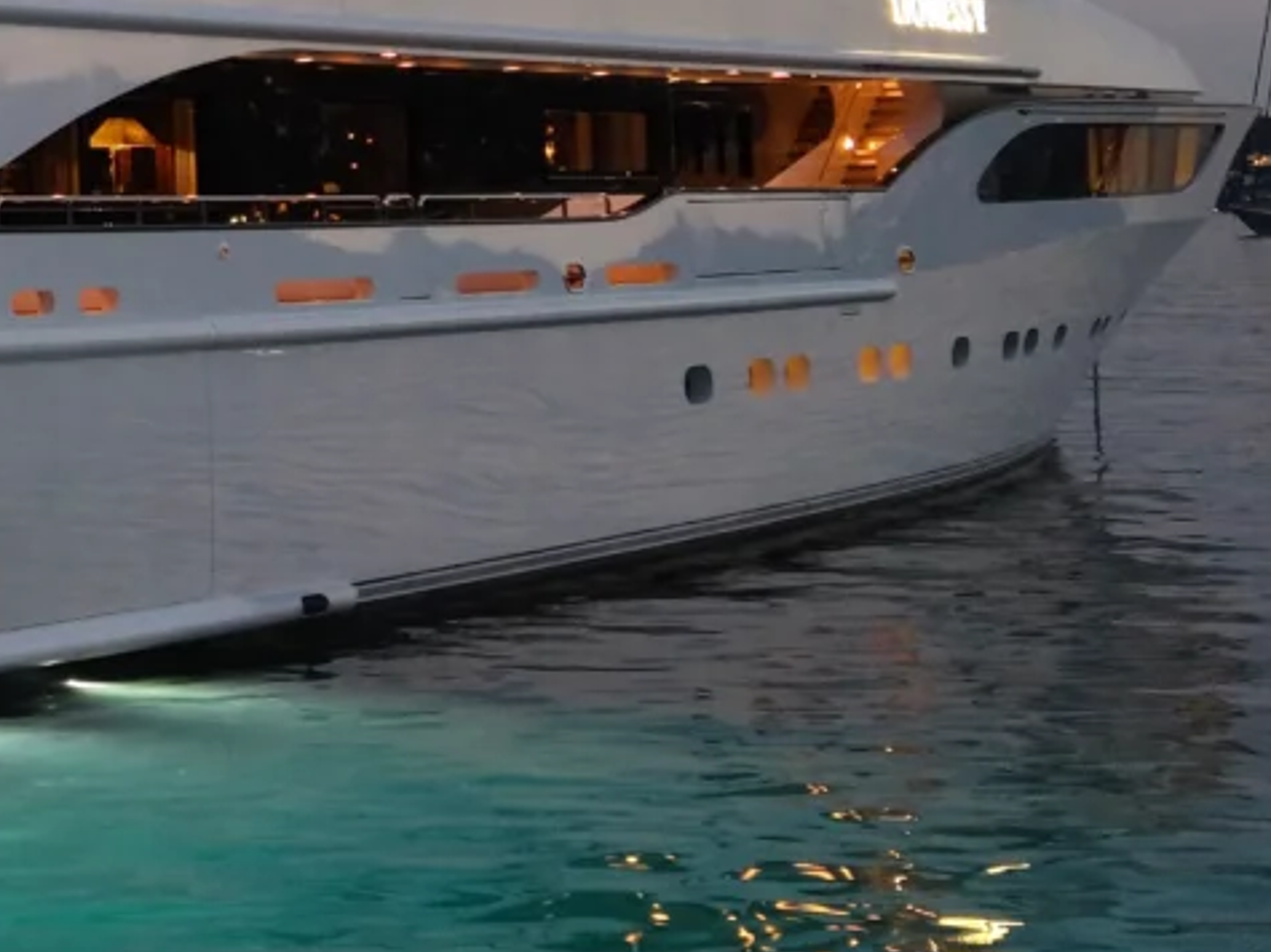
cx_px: -680
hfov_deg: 17.9
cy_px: 0
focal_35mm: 97
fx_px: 3561
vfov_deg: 15.0
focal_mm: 8.67
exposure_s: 1/15
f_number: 1.8
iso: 390
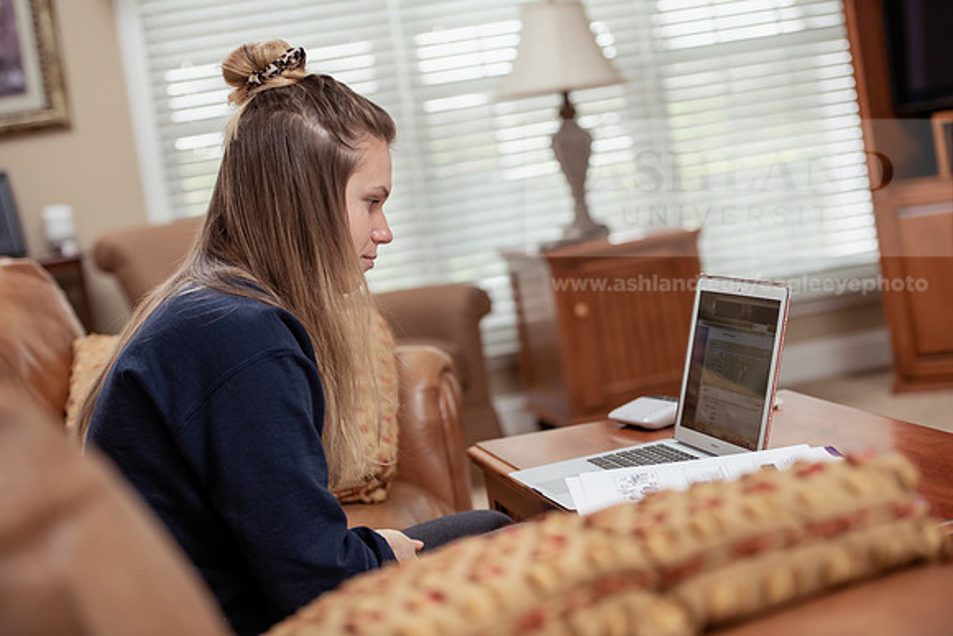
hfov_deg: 27.0
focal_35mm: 75
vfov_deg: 18.2
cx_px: 476
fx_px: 1986
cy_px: 318
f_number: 3.2
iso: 800
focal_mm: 75
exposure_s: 1/200
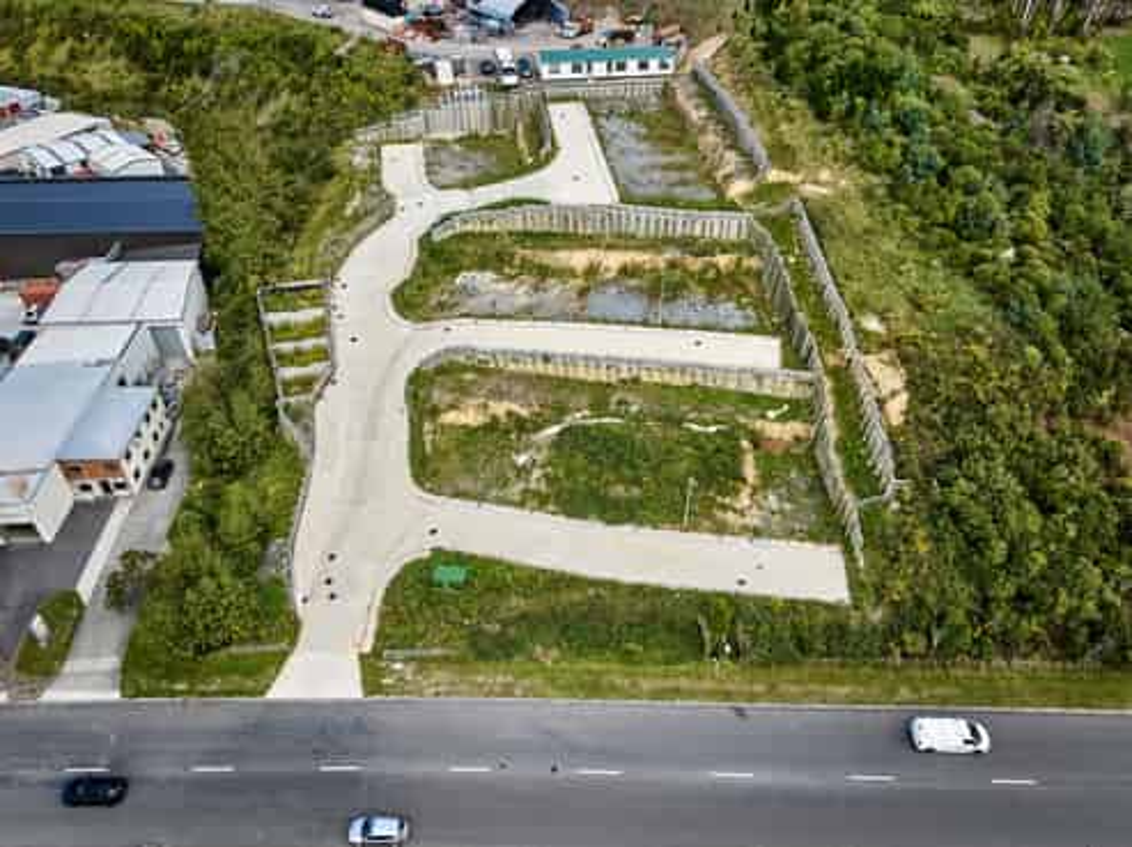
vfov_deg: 56.8
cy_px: 424
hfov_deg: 71.6
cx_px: 566
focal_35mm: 24
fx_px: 784
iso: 100
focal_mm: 12.29
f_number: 5
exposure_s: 1/320
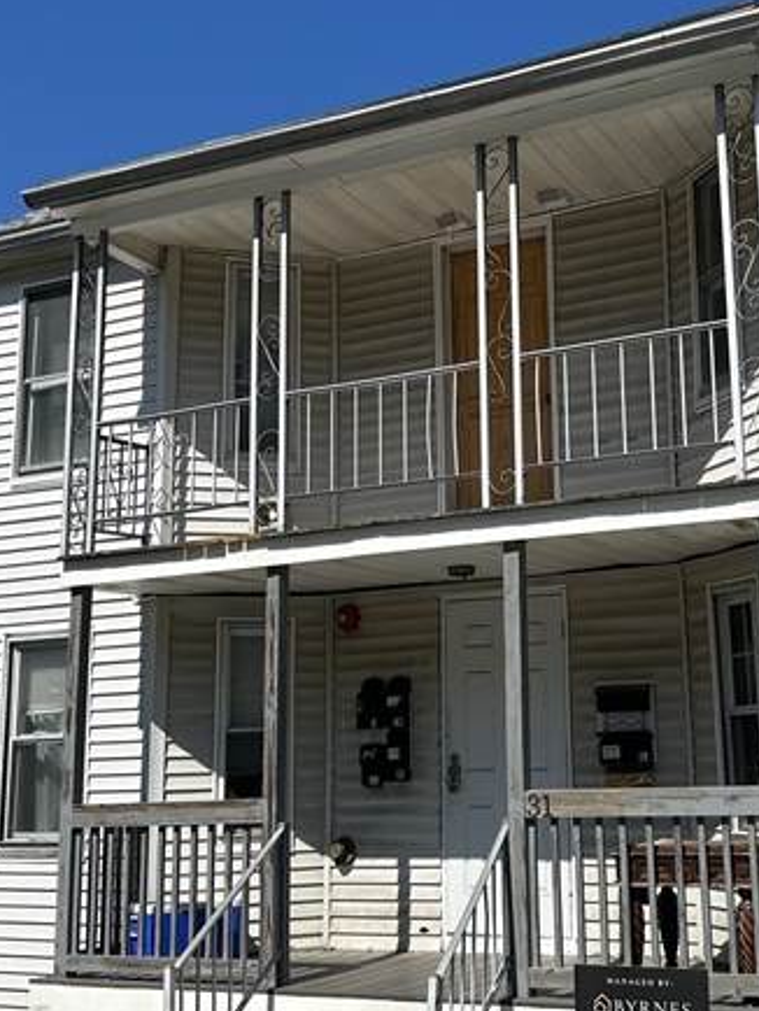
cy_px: 506
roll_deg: +0.6
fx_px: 1343
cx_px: 473
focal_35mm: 46
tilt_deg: +12.2
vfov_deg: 41.2
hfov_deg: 31.4
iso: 50
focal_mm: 5.7
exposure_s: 1/6579
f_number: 1.5
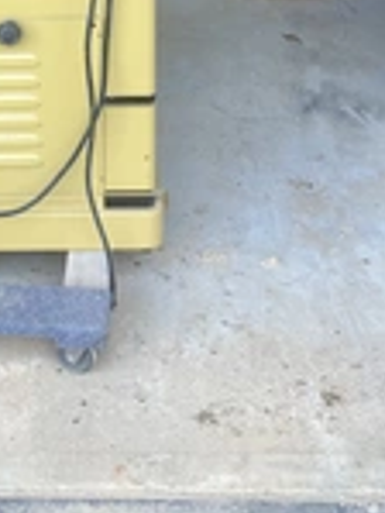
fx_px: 1111
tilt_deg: -17.2
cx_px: -3
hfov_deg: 19.1
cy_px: -86
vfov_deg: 23.9
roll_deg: +1.3
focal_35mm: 75
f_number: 1.8
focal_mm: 3.99
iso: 40
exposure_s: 1/120
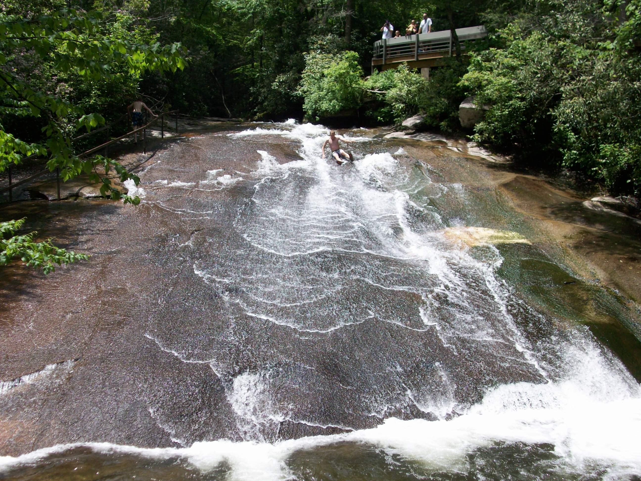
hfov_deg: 44.8
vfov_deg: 34.3
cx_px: 320
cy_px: 240
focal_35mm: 42
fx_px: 778
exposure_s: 1/617
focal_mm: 7.1
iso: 64
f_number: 3.2
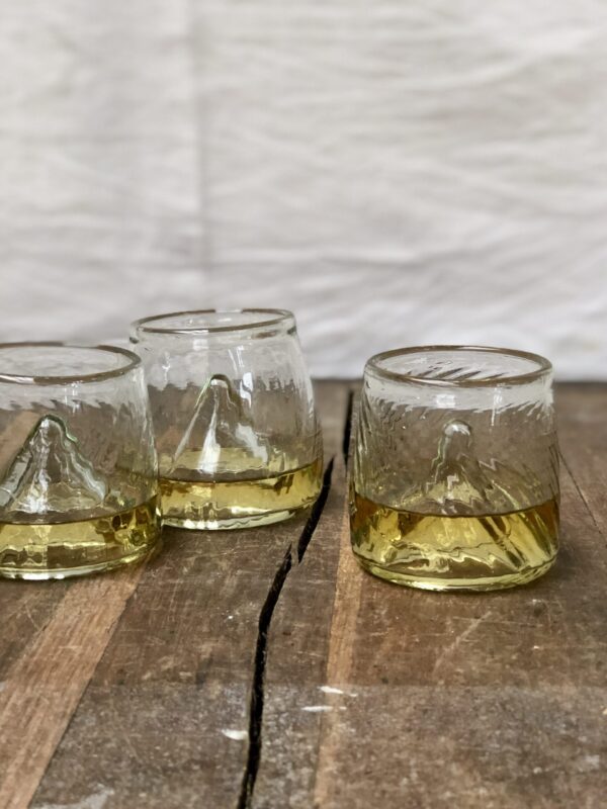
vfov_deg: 33.8
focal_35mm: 57
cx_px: 304
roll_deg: +1.8
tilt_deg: -12.8
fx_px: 1333
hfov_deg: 25.7
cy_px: 404
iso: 125
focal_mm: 6.6
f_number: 2.8
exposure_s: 1/30
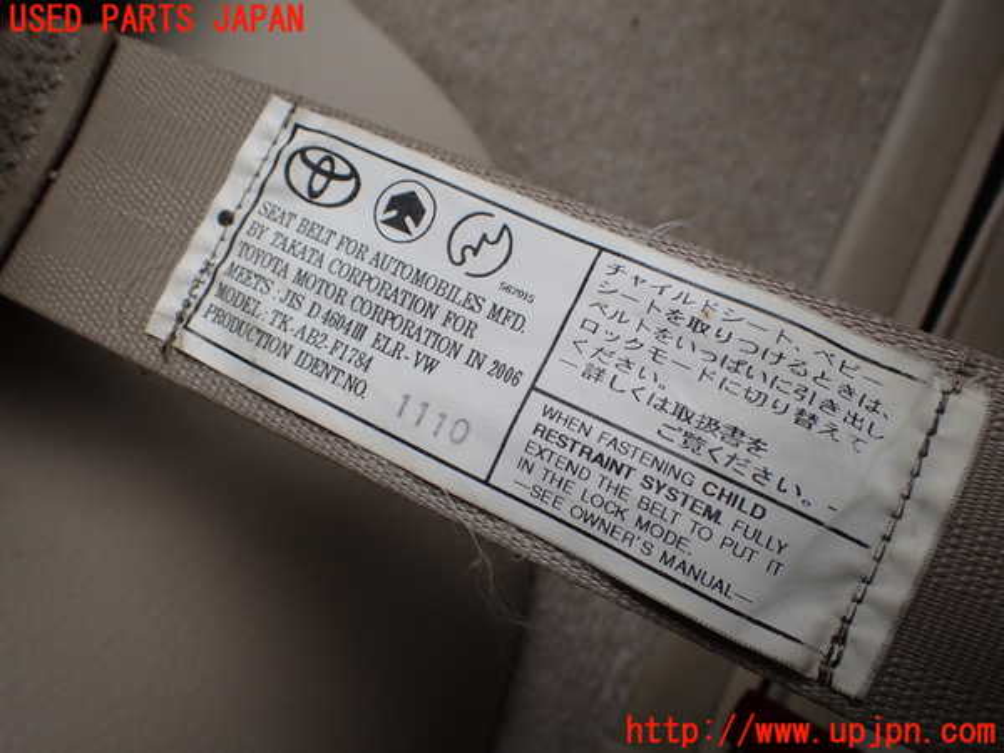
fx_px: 870
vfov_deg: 46.8
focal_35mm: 30
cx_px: 502
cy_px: 376
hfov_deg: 60.0
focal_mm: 5.4
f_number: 3.2
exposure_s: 1/250
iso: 100
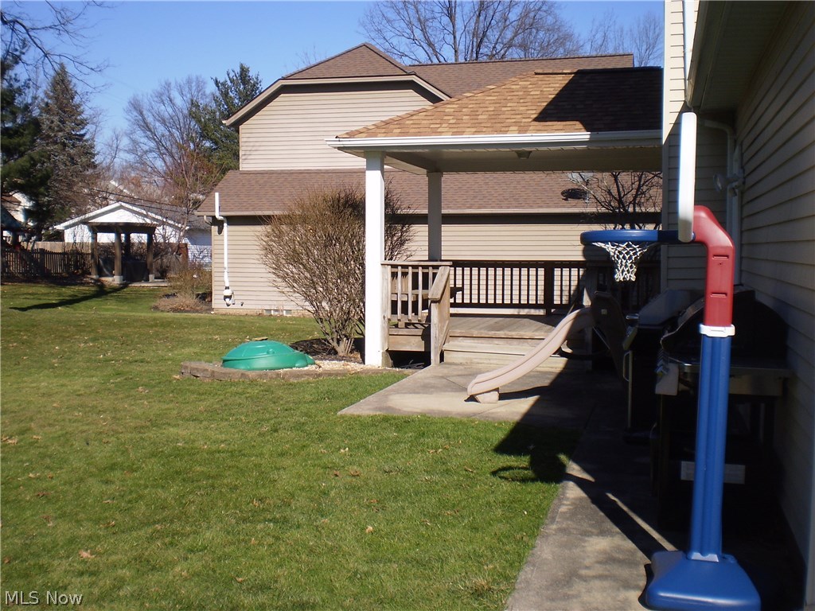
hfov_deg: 44.8
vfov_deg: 34.3
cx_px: 408
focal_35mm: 42
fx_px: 989
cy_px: 306
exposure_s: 1/640
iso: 64
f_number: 4.9
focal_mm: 7.4
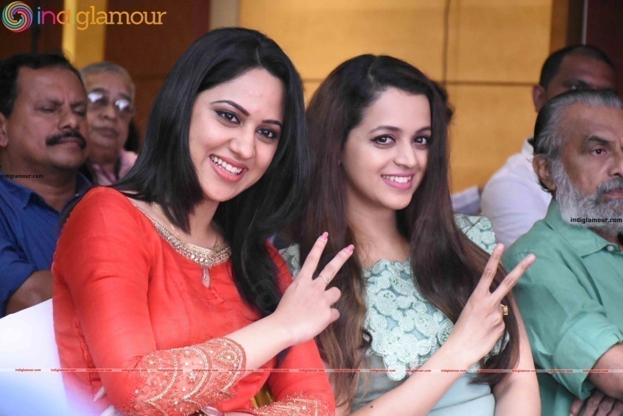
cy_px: 208
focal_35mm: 120
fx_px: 2077
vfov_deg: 11.4
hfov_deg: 17.1
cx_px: 312
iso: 10000
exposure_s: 1/80
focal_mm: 80
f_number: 5.3
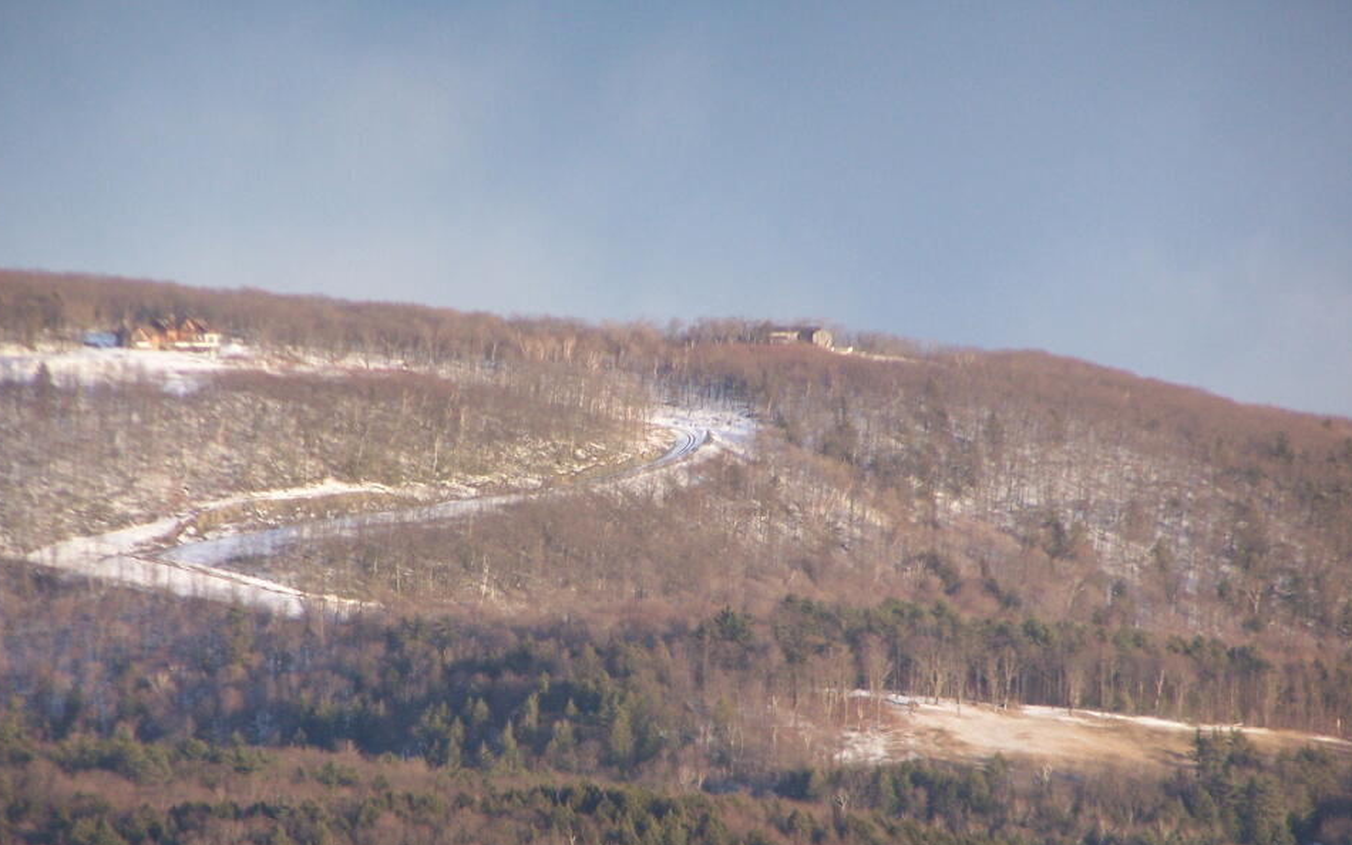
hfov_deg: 4.8
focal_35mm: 434
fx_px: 15993
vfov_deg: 3.0
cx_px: 687
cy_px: 545
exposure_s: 1/320
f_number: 3.7
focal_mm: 63
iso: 140
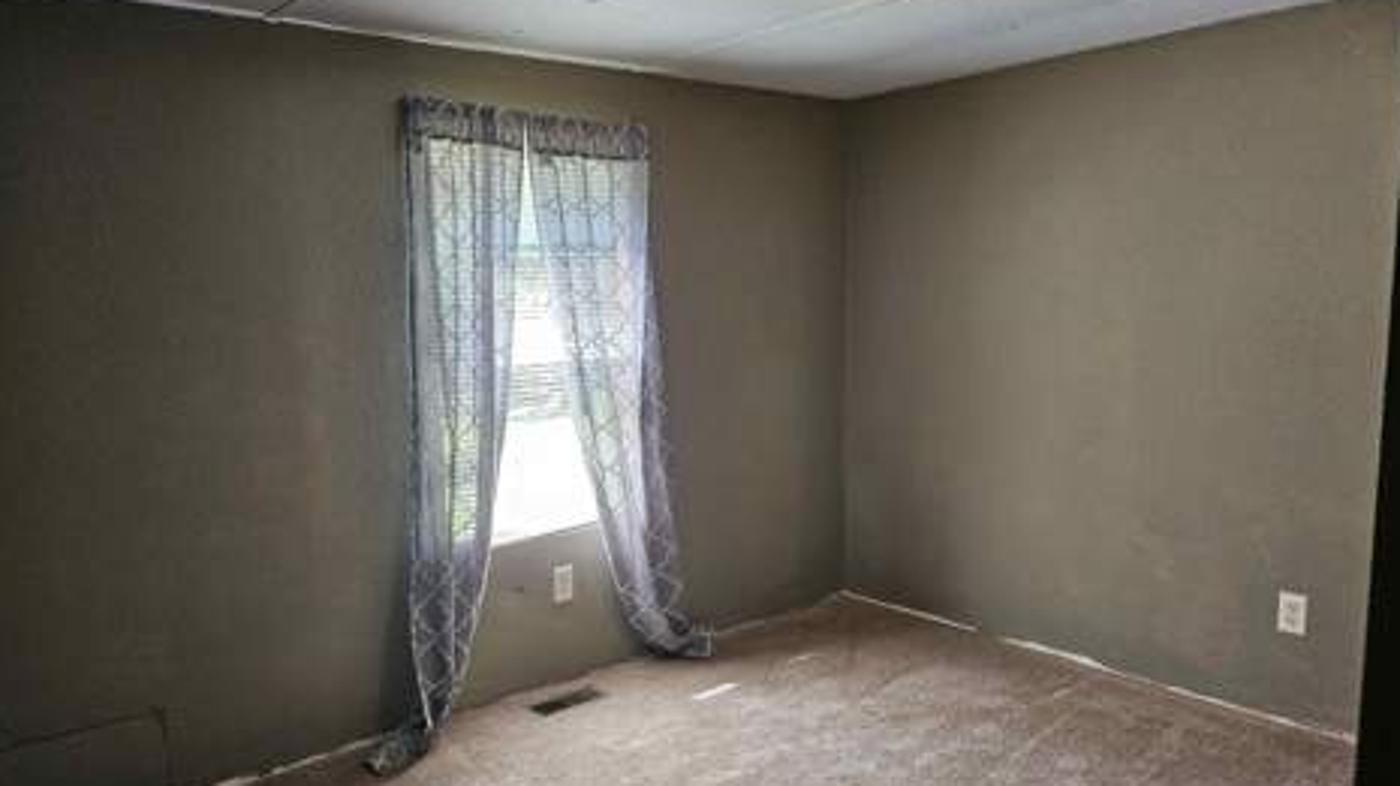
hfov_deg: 69.9
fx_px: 1002
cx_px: 692
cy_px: 428
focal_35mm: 27
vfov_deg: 42.8
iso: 400
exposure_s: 1/120
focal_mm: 5
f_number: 1.8
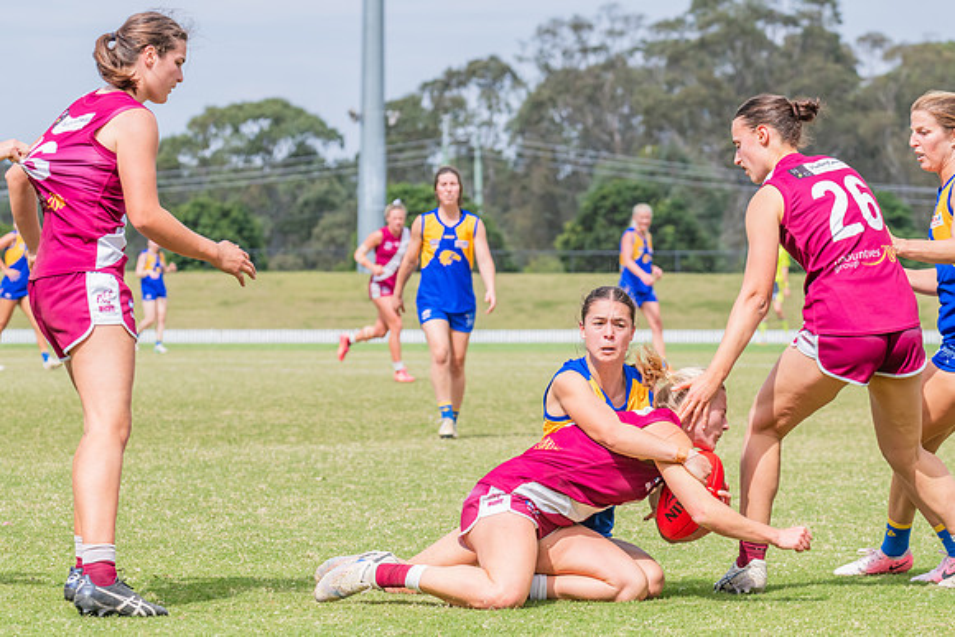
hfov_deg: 11.7
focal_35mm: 176
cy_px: 318
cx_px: 468
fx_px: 4673
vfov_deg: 7.8
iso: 800
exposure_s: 1/1250
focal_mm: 170
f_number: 10
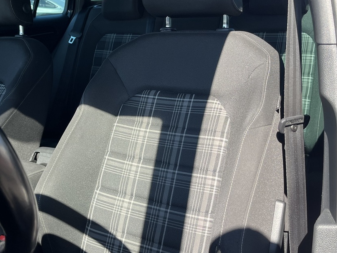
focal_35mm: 45
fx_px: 438
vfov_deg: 32.0
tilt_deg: -12.9
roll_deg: +1.7
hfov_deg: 41.4
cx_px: 105
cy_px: 93
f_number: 1.6
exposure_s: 1/487
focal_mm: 5.1
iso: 50
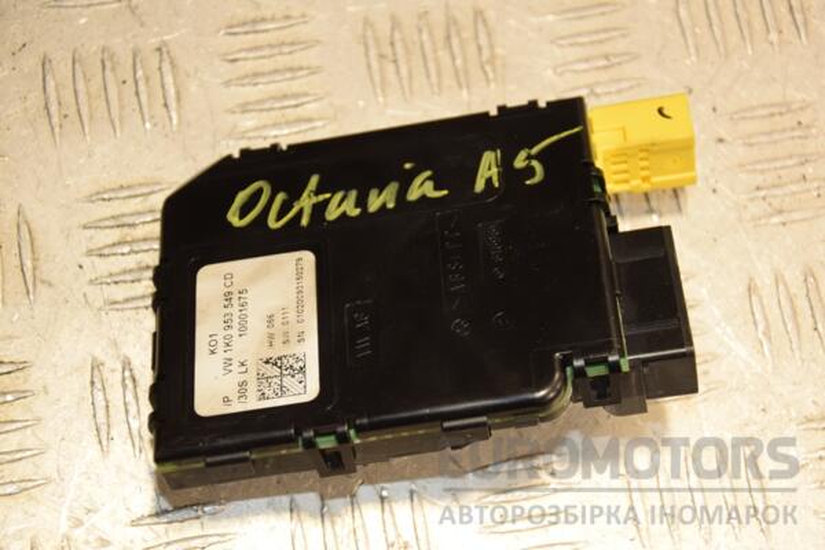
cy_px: 275
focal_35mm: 87
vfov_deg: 15.7
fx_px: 1994
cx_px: 412
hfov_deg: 23.4
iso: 800
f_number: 5
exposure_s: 1/160
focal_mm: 58
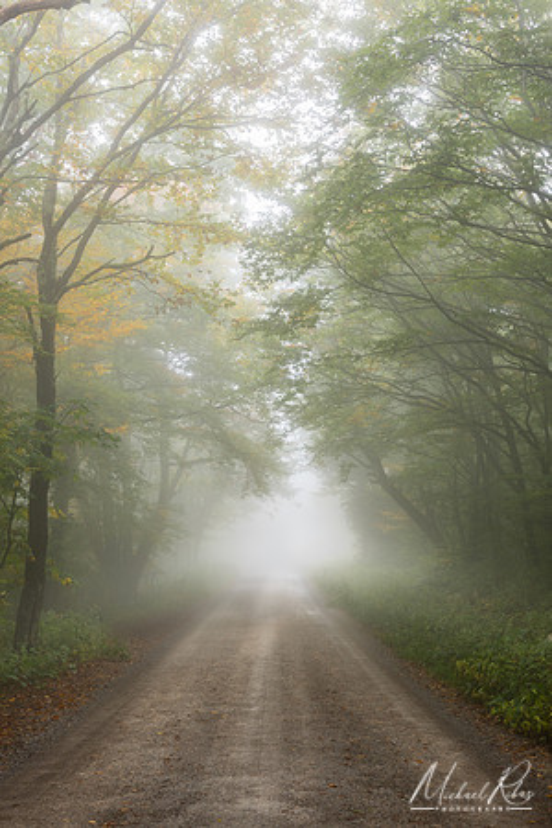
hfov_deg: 29.2
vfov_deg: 42.7
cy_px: 414
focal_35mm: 46
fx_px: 1058
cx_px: 276
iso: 100
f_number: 11
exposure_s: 1/8
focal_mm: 46
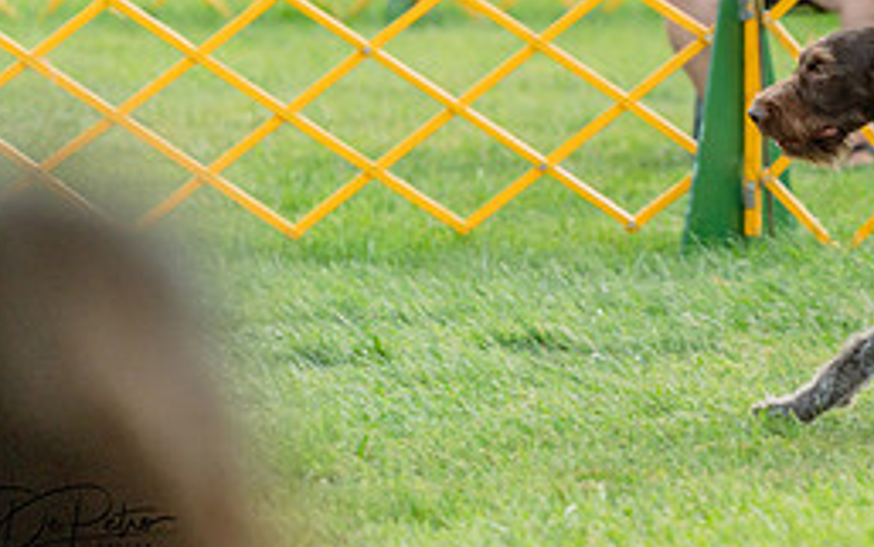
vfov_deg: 2.9
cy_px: -49
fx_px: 10964
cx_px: 939
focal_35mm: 460
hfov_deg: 4.6
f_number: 2.8
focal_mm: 200
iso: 1000
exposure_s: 1/640
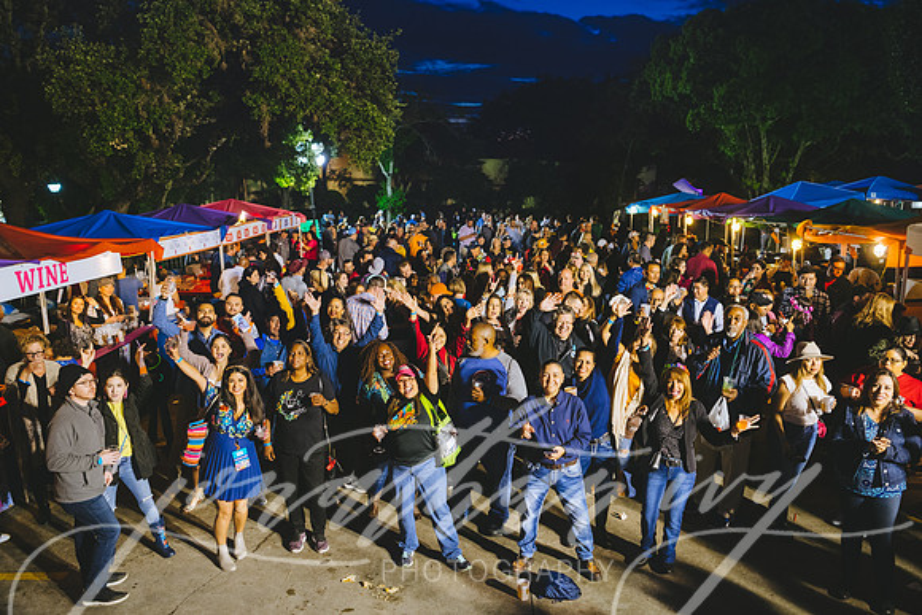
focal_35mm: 28
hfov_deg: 65.5
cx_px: 461
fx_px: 717
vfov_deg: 46.4
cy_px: 308
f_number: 3.5
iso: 800
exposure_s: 1/100
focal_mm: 28
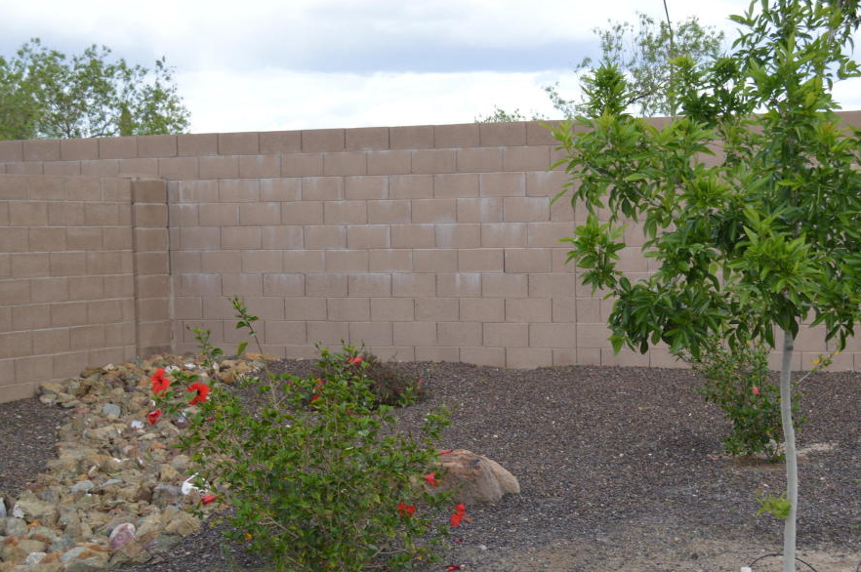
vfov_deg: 24.5
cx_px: 507
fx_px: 1314
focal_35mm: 55
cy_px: 331
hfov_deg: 36.2
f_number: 4.5
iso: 100
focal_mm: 28
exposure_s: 1/160
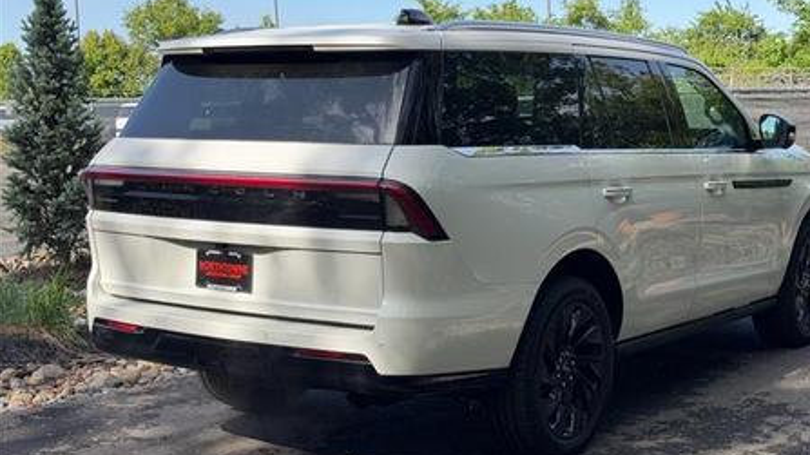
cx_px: 455
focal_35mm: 59
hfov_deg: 35.4
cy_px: 227
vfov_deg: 20.4
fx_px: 1267
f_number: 1.78
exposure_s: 1/1883
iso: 80
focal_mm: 6.76
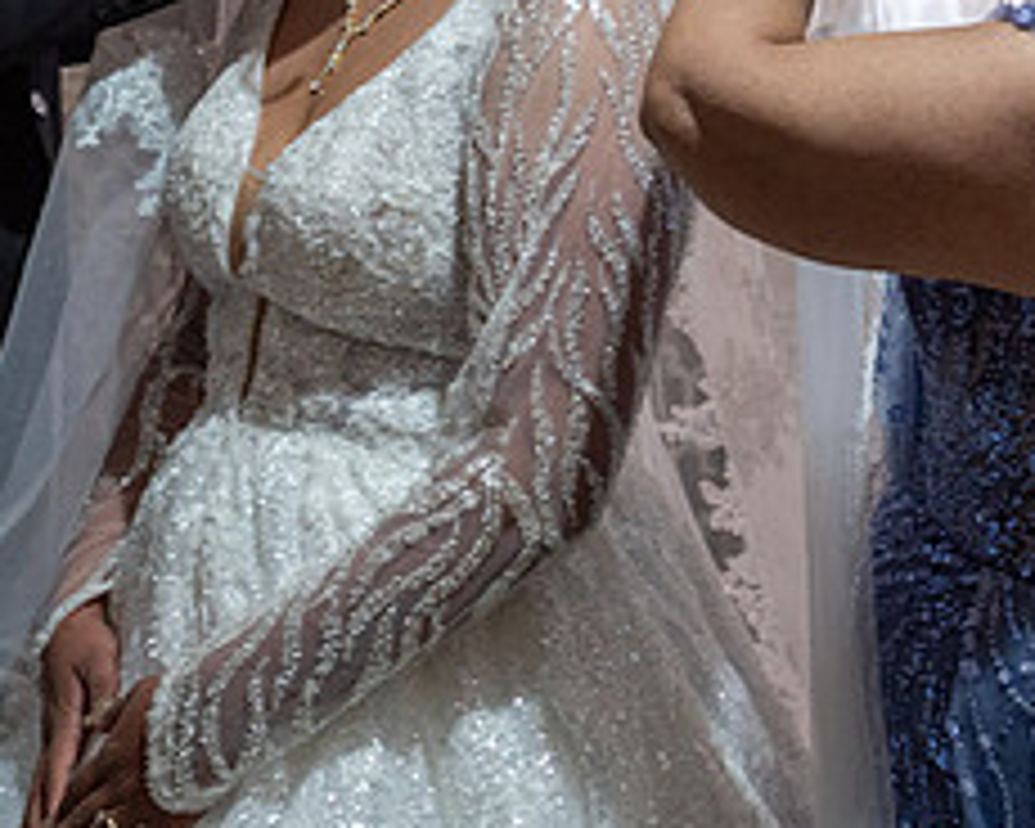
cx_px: 572
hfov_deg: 23.0
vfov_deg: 18.2
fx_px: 2542
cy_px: 56
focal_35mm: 83
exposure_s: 1/125
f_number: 3.5
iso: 1600
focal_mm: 35
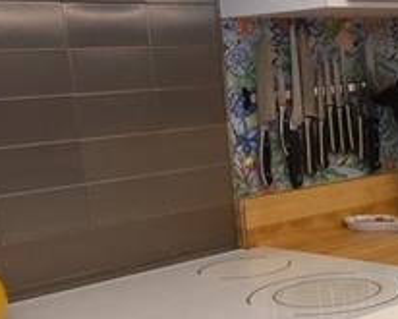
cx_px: 456
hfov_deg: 24.9
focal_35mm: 70
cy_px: 180
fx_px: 825
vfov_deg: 21.9
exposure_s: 1/100
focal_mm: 10
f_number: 5
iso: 800
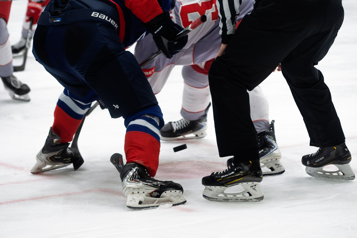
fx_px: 1594
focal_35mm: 161
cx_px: 172
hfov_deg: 12.8
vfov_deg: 8.5
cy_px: 125
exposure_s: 1/1000
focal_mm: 120
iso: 1800
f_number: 4
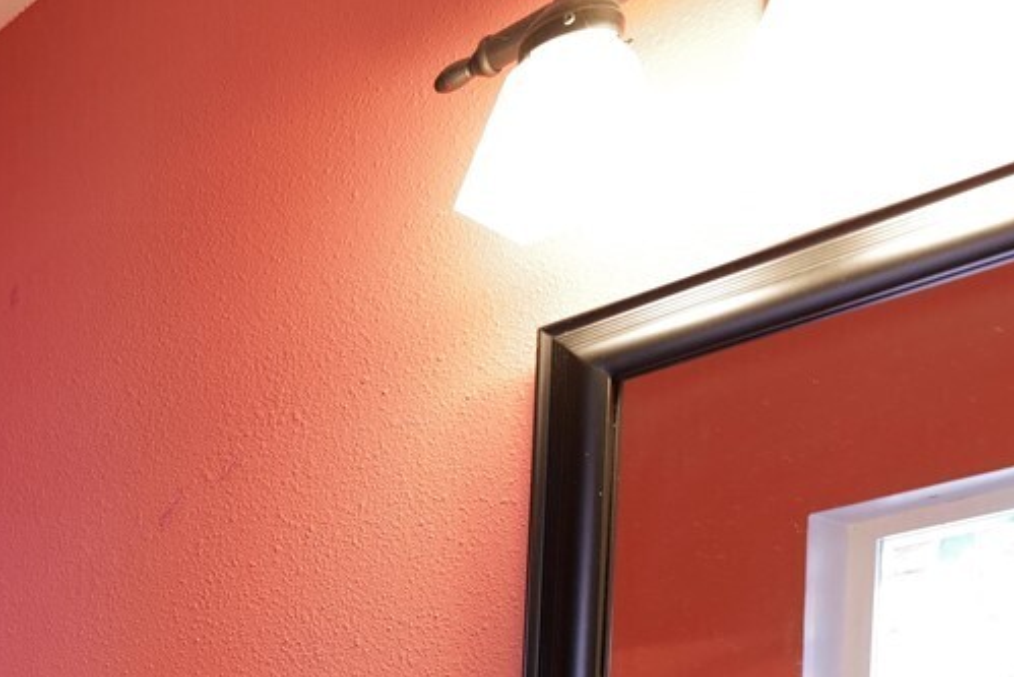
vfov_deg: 20.9
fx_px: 1437
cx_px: -414
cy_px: 1113
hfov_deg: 28.8
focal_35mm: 51
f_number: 2.8
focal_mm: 15
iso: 500
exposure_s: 1/30
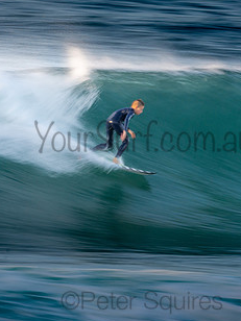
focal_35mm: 1358
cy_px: 128
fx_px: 12606
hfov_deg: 1.1
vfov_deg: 1.5
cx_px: 142
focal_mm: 500
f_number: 16
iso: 100
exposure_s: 1/20
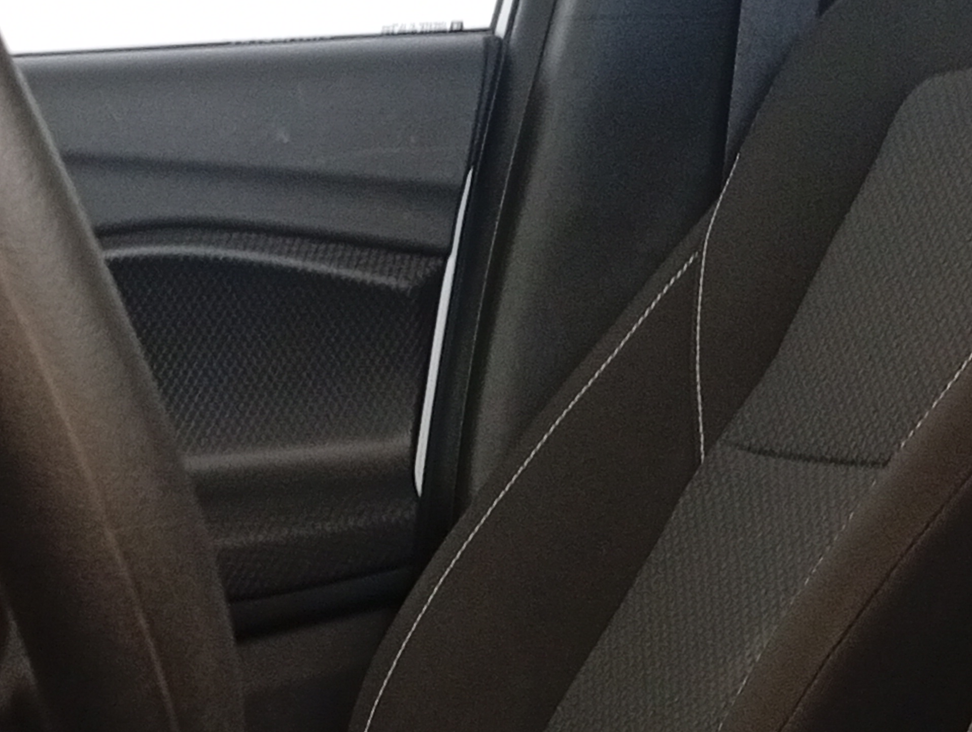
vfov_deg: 12.8
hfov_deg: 17.0
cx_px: 771
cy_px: 647
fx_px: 3234
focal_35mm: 115
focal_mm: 3.98
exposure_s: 1/30
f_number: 1.8
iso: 654
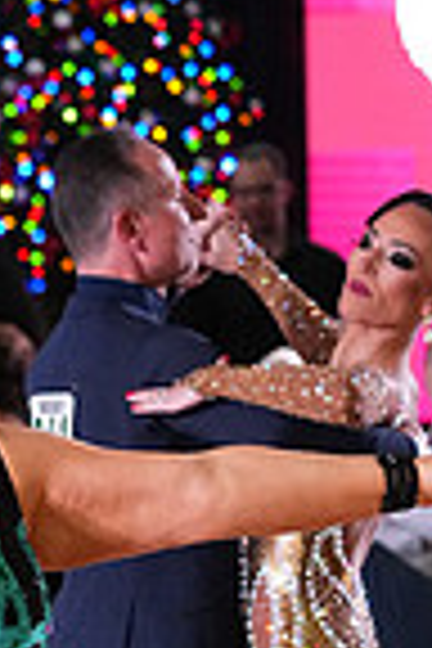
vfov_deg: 4.9
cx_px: -412
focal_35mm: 419
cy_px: 1017
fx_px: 7541
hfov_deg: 3.3
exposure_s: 1/400
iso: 6400
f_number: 4.5
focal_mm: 104
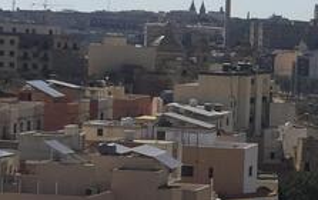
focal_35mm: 141
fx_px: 1224
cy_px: 126
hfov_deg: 13.2
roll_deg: -3.6
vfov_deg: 9.3
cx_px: 592
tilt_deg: -3.4
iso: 32
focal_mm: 4.15
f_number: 2.2
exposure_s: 1/5650
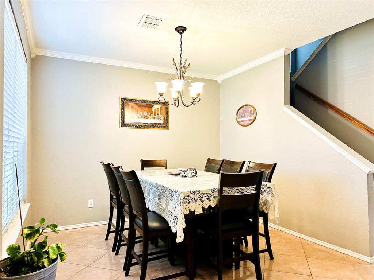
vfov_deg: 56.8
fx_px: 259
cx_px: 187
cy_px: 140
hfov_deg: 71.6
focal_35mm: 24
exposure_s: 1/120
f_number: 1.8
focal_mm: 6.86
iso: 200
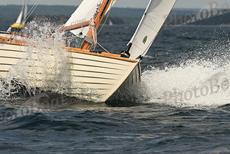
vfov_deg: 2.6
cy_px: 59
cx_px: 125
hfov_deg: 3.8
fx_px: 3432
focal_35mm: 537
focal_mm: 290
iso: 250
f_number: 7.1
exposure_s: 1/1000
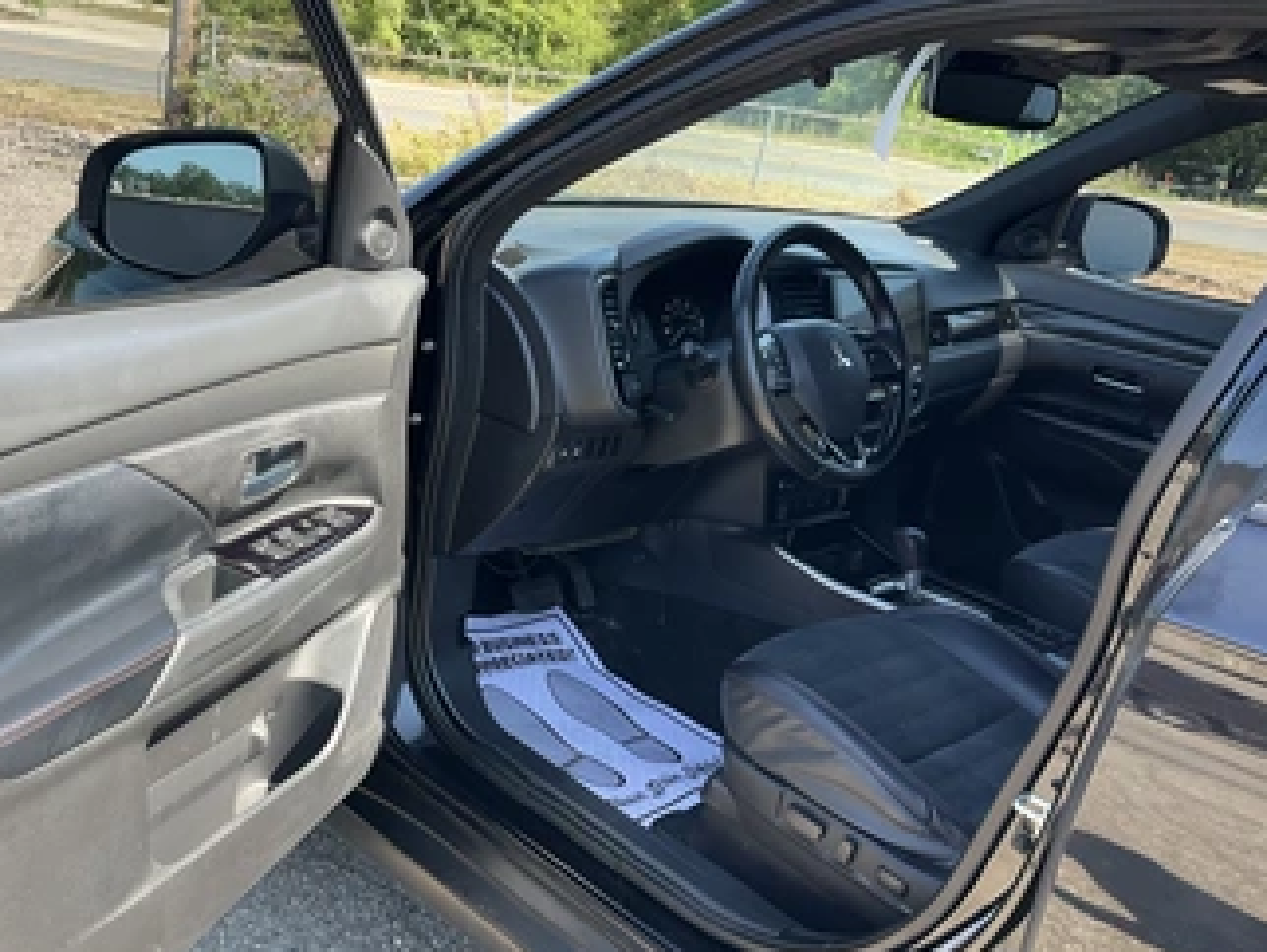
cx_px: 488
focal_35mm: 36
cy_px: 496
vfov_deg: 39.7
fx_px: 1319
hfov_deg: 50.9
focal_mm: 3
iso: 20
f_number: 1.8
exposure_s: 1/151
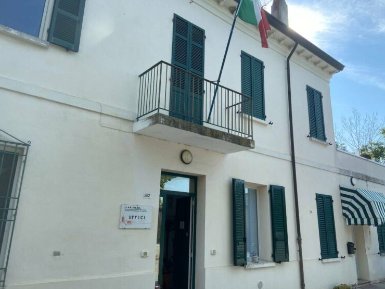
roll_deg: -0.4
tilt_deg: +16.8
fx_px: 300
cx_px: 194
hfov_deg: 65.3
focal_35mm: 27
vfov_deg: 51.4
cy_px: 144
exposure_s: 1/1447
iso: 32
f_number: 1.8
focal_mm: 4.25
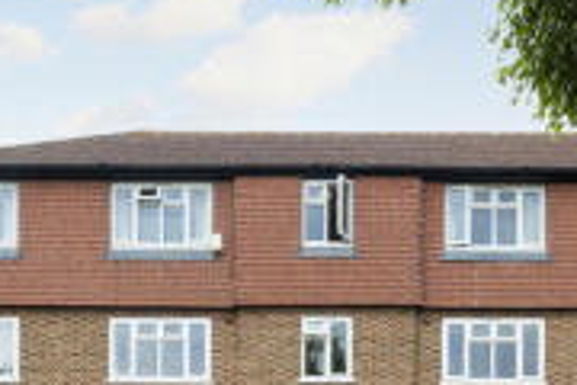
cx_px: 292
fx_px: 593
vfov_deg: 33.0
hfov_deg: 51.9
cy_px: 383
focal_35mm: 37
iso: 200
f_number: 8
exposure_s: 1/125
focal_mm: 14
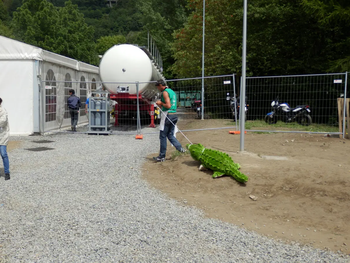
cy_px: 132
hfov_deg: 46.8
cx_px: 175
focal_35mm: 40
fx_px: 404
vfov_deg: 36.0
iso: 80
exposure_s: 1/160
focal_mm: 7.3
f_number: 10.4
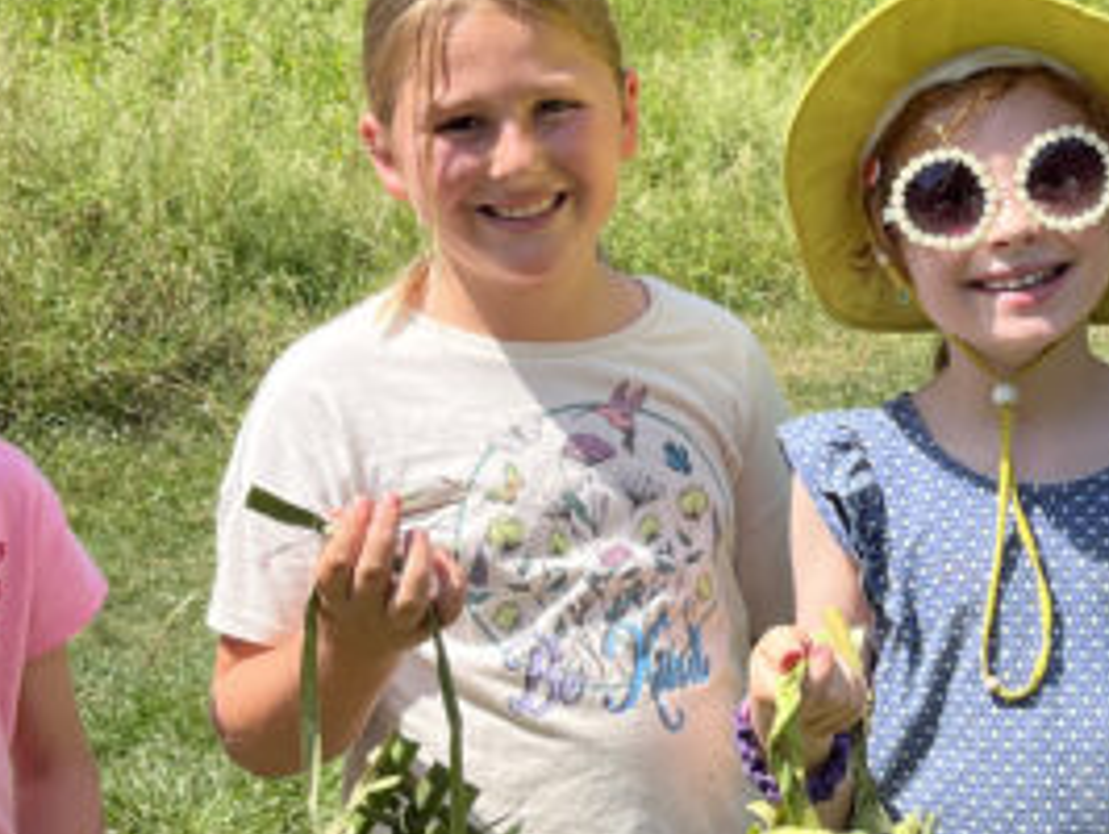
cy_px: 334
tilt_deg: -10.1
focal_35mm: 75
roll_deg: +4.1
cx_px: 876
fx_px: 2405
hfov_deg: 25.5
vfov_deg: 19.6
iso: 50
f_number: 1.6
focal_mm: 5.1
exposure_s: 1/1647
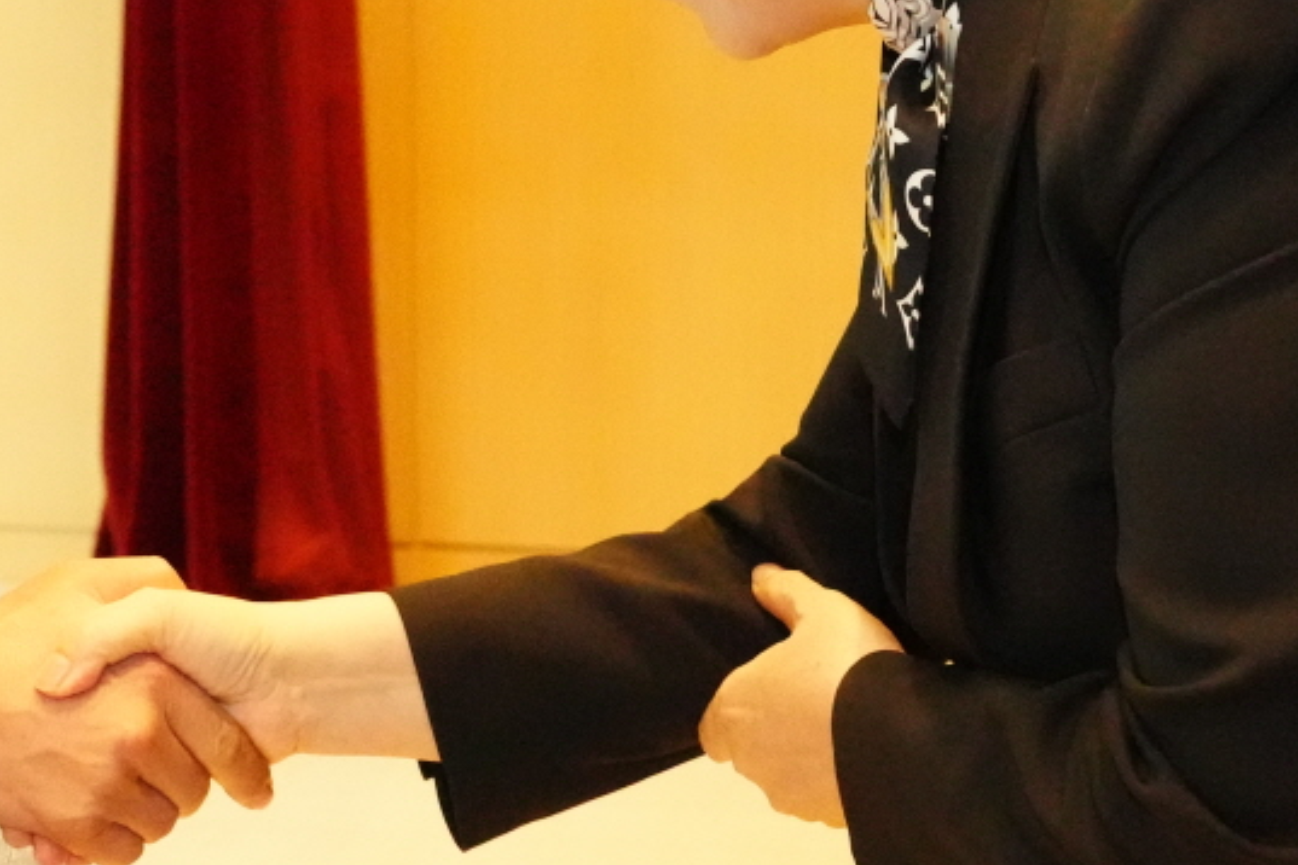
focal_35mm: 114
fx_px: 4110
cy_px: 162
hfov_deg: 17.7
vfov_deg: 12.0
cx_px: 181
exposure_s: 1/160
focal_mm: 34
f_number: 5.6
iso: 20000
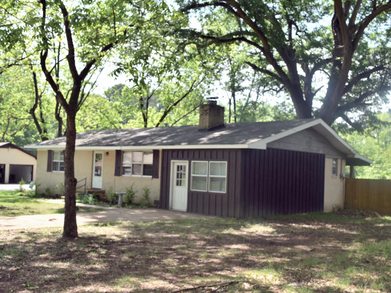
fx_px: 469
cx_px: 206
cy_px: 147
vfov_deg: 34.7
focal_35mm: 42
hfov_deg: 45.2
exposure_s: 1/160
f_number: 6.3
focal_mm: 25
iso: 100
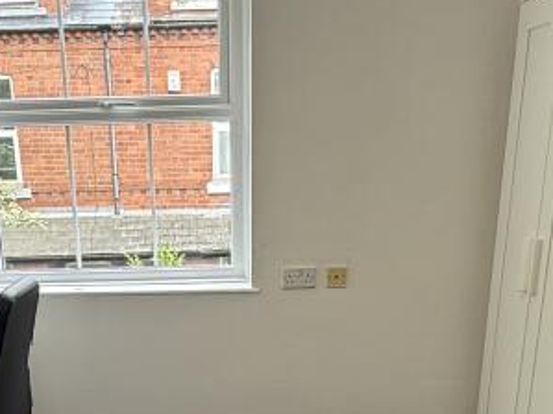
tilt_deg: -20.1
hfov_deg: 39.4
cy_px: 436
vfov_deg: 28.0
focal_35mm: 48
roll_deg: +1.6
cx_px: 213
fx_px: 767
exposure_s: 1/100
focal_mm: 2.22
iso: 100
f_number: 2.2
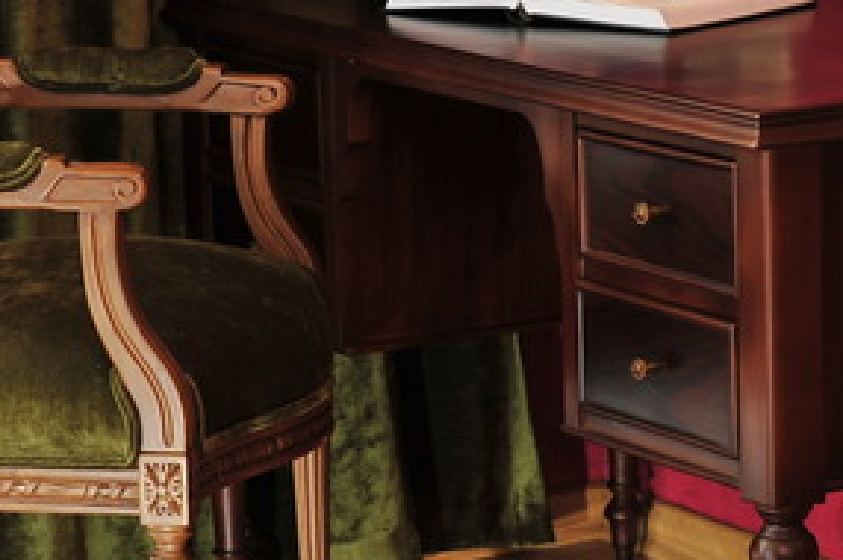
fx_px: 4584
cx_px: 489
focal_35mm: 196
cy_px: 236
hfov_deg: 10.5
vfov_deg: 7.0
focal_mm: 70
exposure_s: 1/4
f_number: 7.1
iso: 200
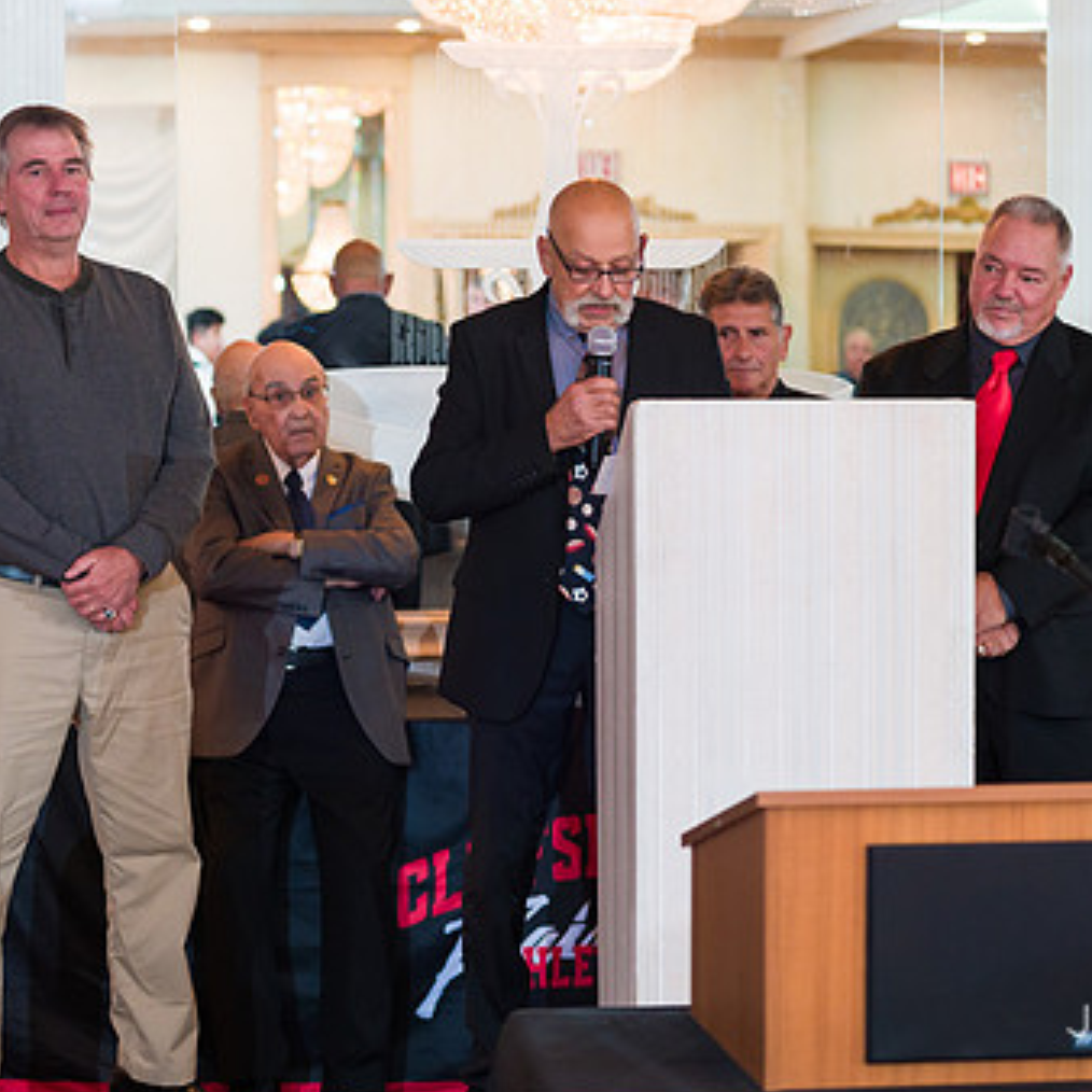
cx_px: 441
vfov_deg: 16.7
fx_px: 3712
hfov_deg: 16.7
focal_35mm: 104
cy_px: 485
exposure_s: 1/200
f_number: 3.2
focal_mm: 70
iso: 1250
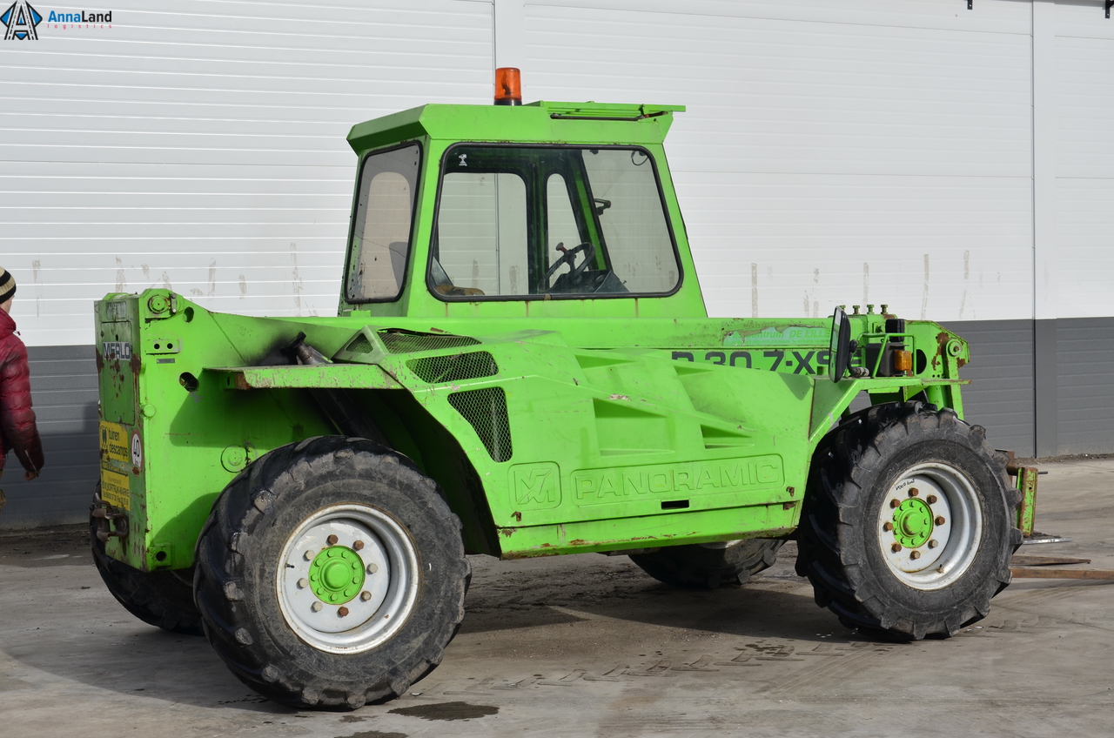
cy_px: 369
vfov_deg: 22.5
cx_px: 557
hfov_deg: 33.5
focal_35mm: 60
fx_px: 1853
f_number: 10
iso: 125
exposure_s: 1/320
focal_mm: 40
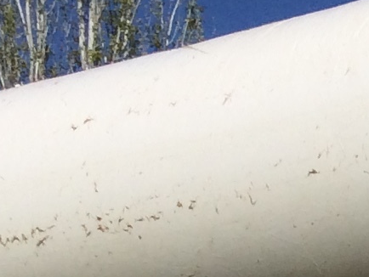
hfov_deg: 8.4
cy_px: 1003
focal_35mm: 218
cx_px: 864
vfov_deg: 6.0
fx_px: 2325
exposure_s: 1/4115
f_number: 2.2
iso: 32
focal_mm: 4.15
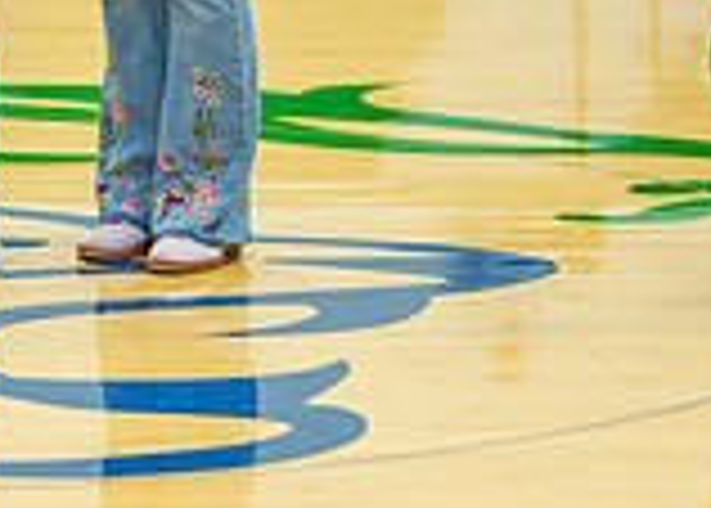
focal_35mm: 209
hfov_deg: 9.5
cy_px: -314
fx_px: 4222
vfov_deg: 6.8
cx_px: -124
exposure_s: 1/800
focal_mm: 50
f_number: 1.2
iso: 1000
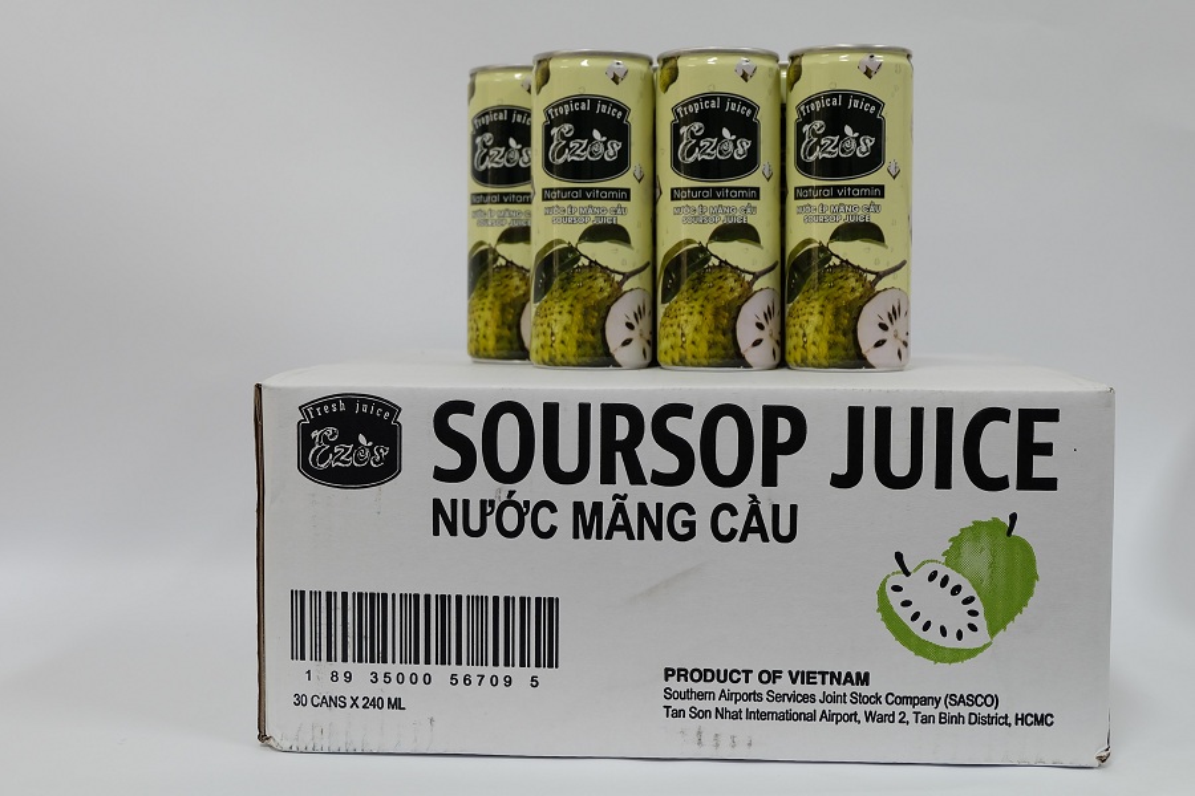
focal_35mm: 44
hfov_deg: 44.5
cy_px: 398
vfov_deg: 30.5
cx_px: 598
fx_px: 1460
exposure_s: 1/30
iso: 400
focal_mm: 29.5
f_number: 4.7
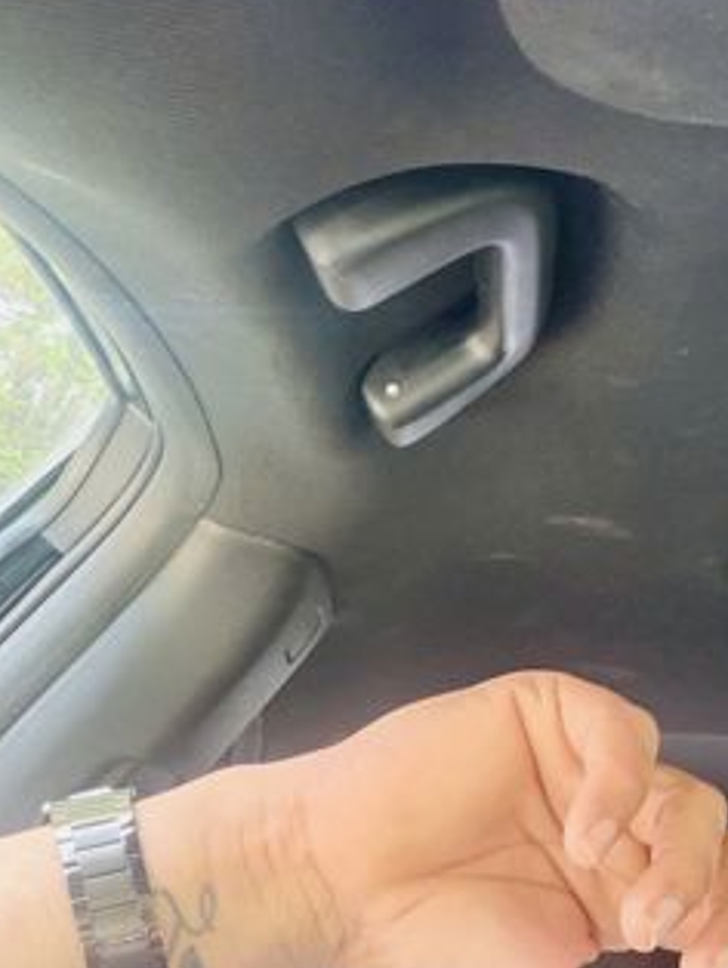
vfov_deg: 32.7
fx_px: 1568
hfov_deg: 25.4
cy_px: 862
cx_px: 651
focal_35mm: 56
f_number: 1.9
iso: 160
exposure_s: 1/60
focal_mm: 2.71
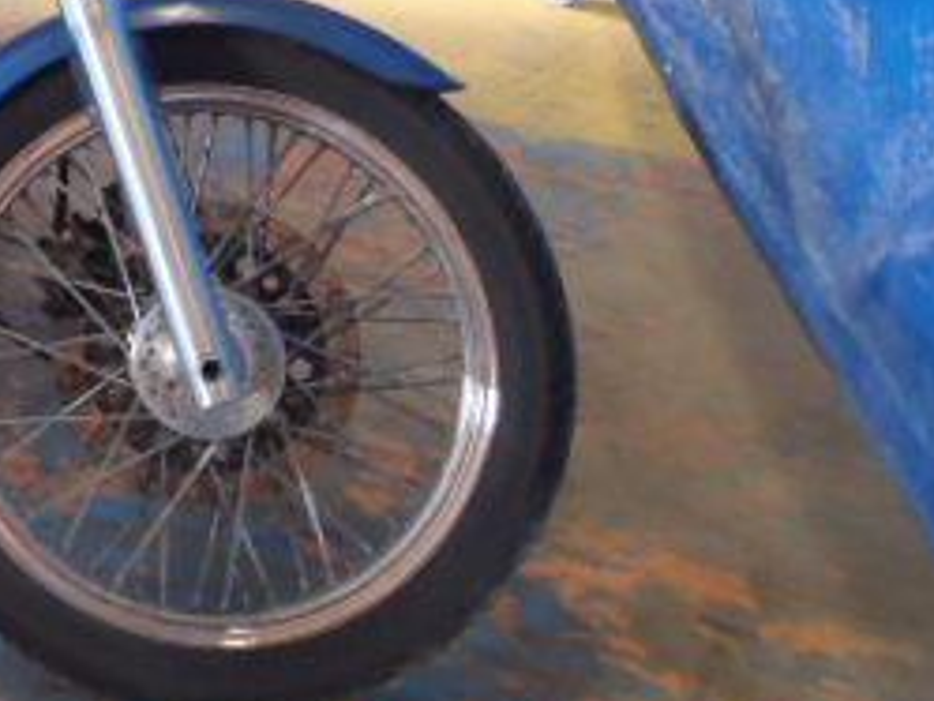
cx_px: -195
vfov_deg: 19.5
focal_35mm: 72
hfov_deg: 24.4
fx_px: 1944
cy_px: -82
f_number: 3.5
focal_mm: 5
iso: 200
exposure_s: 1/15
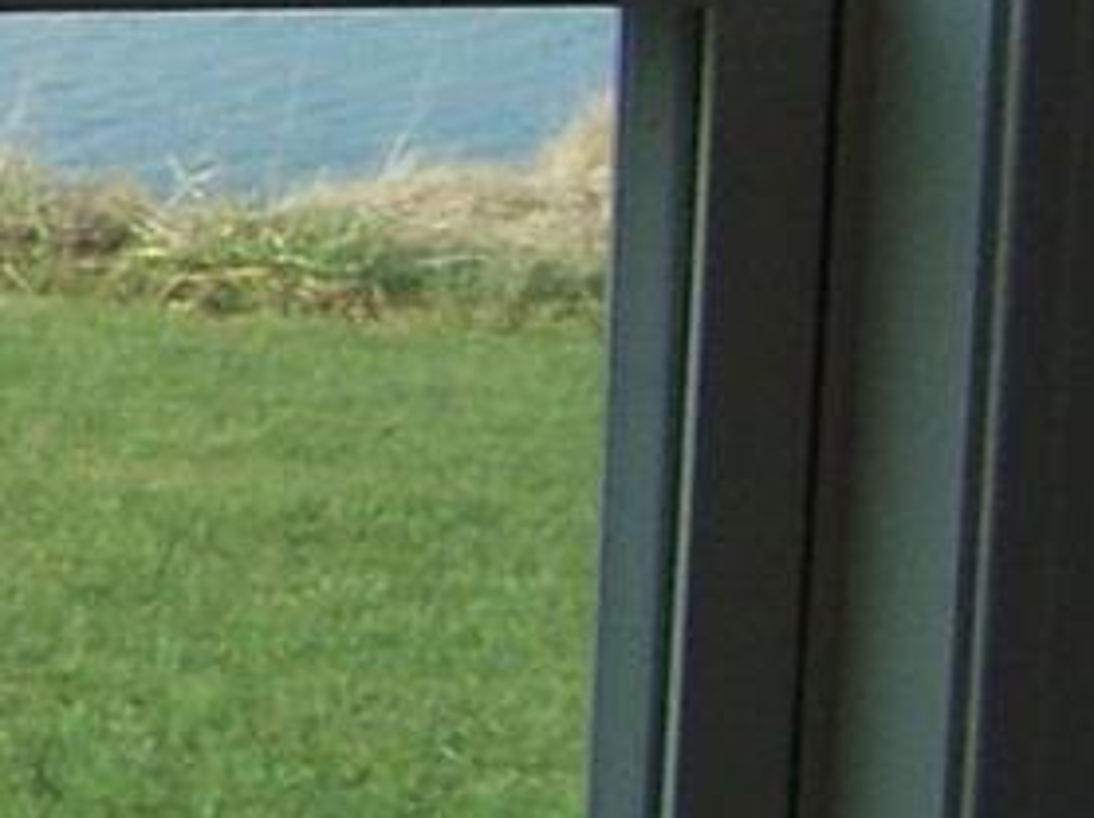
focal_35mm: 219
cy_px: -118
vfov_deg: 6.7
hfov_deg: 8.0
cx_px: -1983
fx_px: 6915
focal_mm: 6.3
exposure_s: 1/350
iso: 80
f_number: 2.8
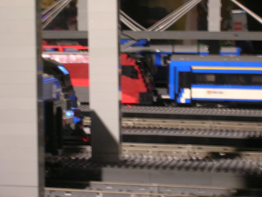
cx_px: 131
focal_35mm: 102
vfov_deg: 14.5
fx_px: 772
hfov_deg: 19.3
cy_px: 98
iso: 158
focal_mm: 17.1
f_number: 4.9
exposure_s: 1/3.9
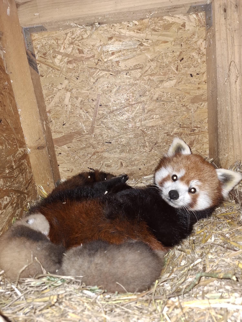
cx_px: 121
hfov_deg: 58.9
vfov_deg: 73.9
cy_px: 161
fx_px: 214
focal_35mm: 23
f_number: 1.8
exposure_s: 1/50
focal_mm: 5.54
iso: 250
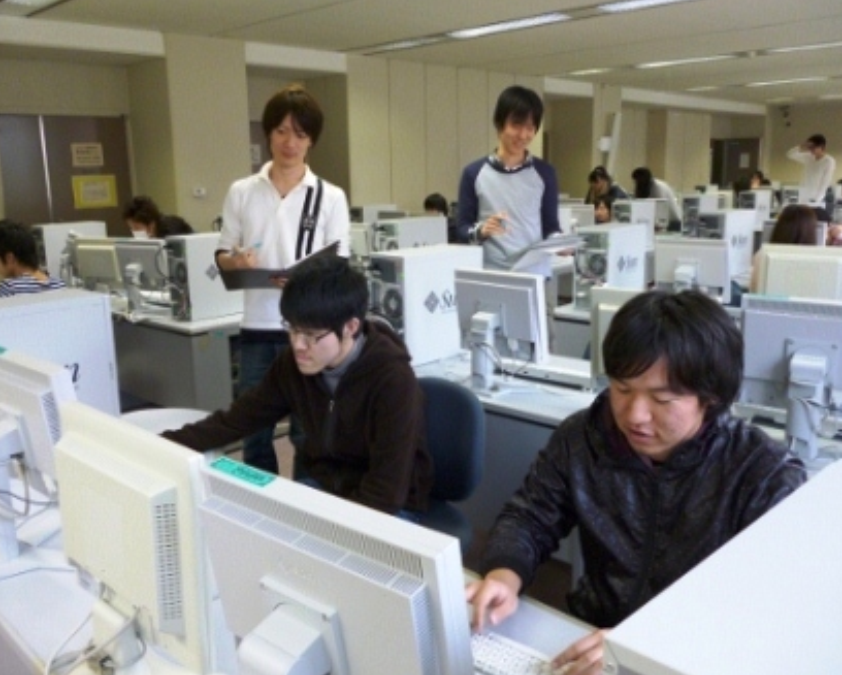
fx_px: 748
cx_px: 392
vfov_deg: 48.6
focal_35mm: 30
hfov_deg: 58.7
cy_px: 343
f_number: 3.1
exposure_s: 1/50
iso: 400
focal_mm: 5
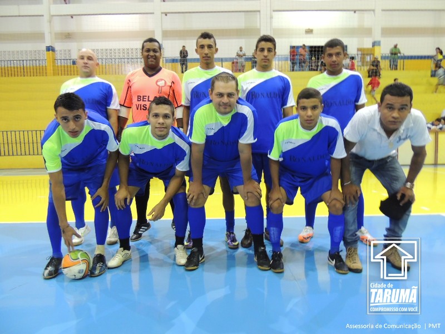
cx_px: 222
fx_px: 309
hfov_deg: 71.6
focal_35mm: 24
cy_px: 167
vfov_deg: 56.8
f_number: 3
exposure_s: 1/8
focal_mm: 4.3
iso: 400
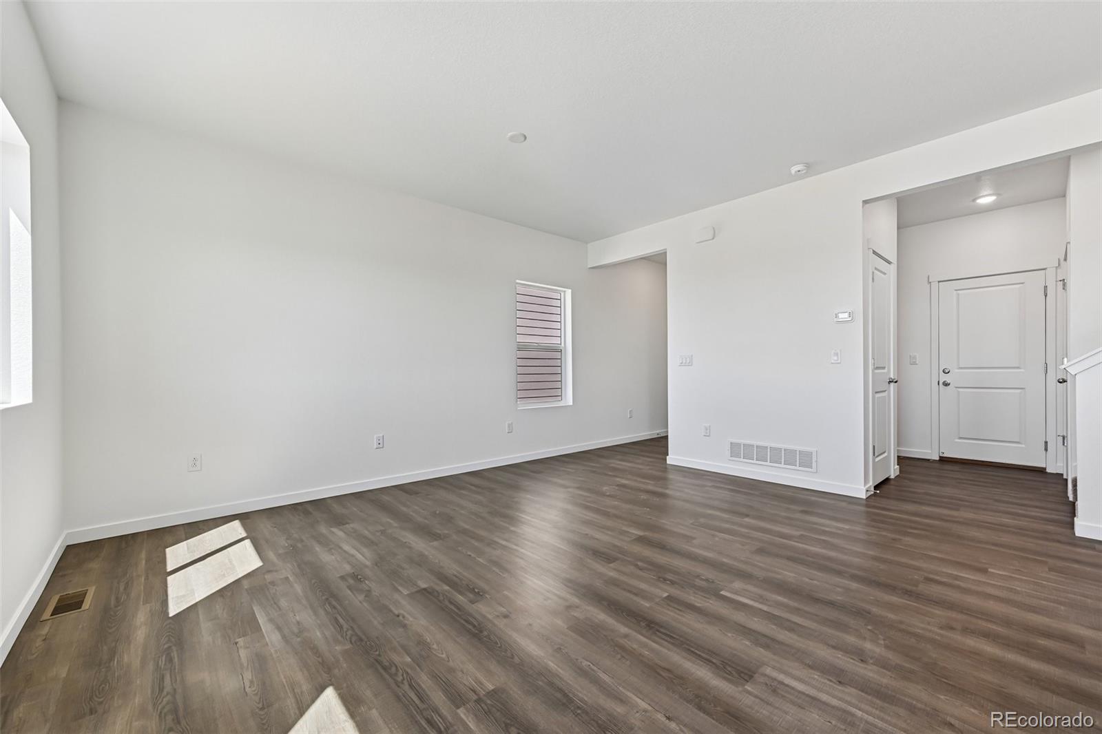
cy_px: 367
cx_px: 551
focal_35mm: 14
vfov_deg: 81.2
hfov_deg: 104.3
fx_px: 428
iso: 180
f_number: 11
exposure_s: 1/15
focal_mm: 14
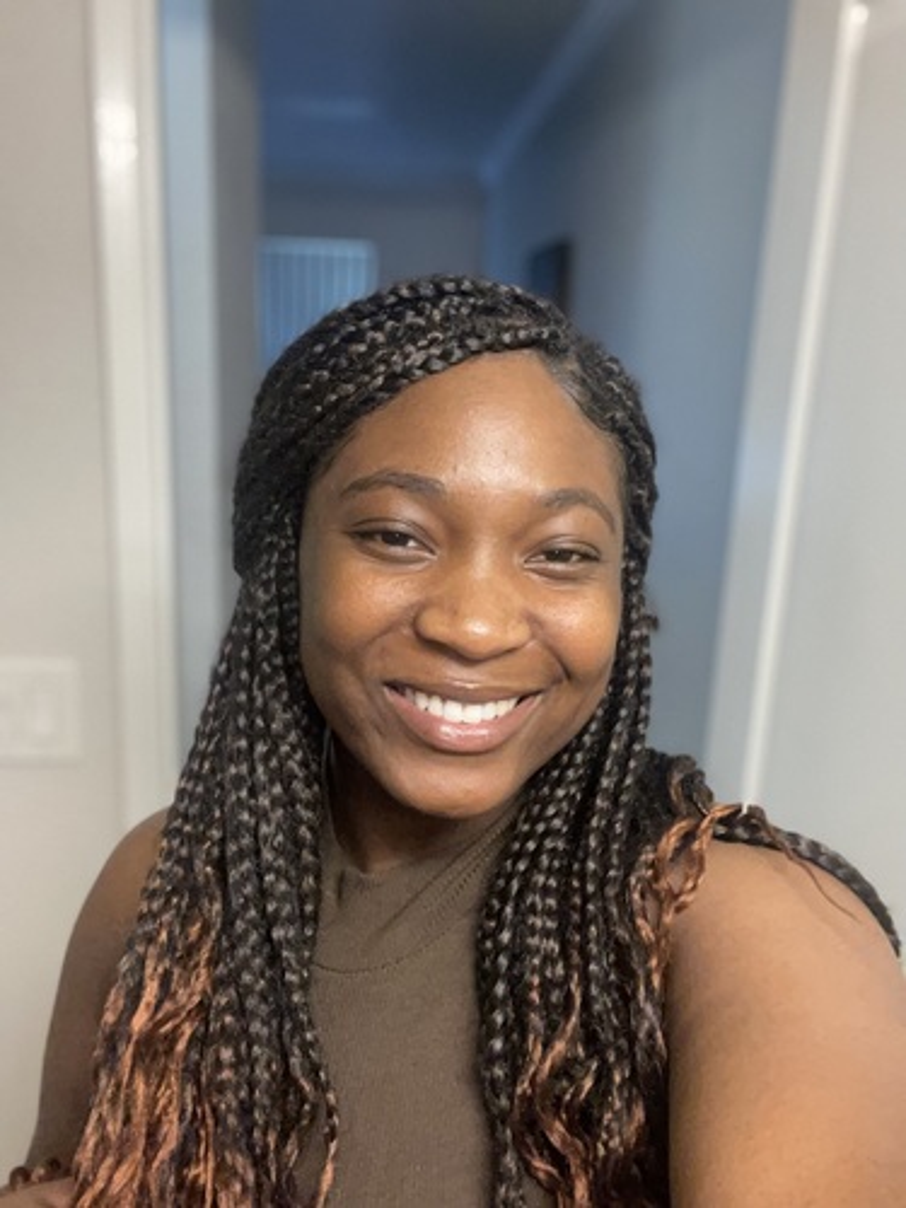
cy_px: 604
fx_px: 1047
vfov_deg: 60.0
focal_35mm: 30
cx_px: 453
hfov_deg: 46.8
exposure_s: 1/60
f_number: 2.2
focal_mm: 2.71
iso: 320
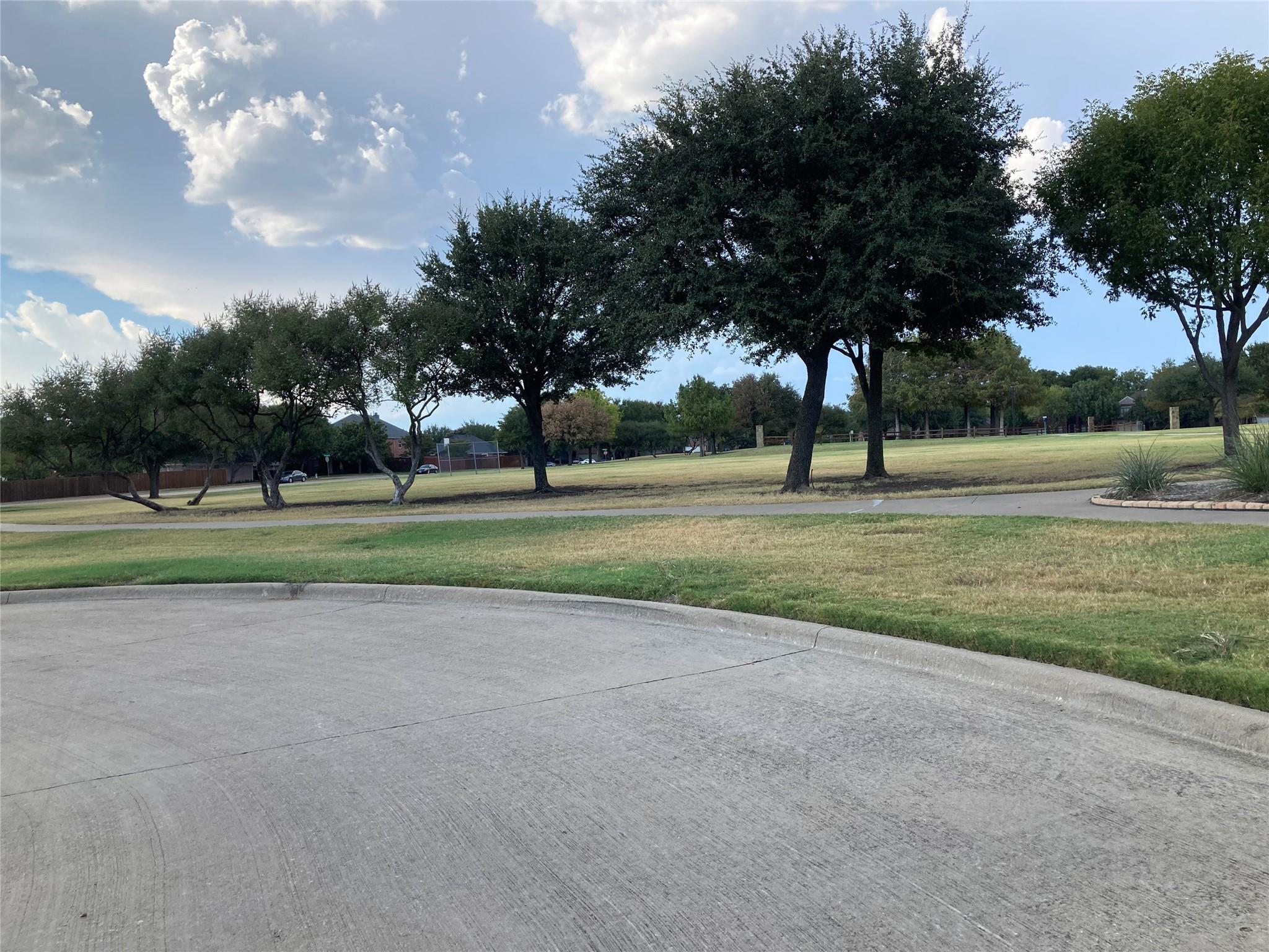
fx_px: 1026
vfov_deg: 49.7
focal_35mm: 28
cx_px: 634
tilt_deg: -1.6
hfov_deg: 63.4
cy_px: 476
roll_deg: +1.0
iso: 20
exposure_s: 1/1156
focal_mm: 3.99
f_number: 1.8
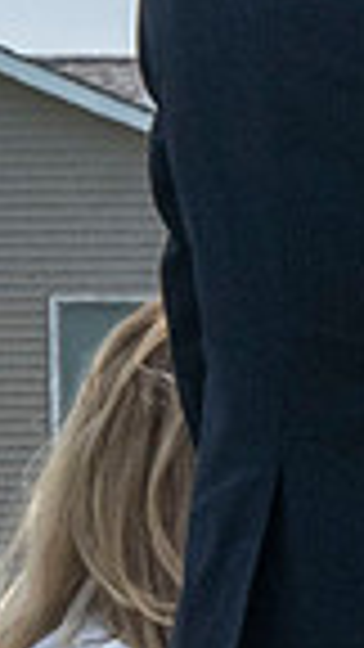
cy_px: 57
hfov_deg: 1.1
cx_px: 322
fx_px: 18943
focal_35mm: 1104
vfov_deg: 2.0
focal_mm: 77
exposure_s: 1/250
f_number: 18
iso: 200
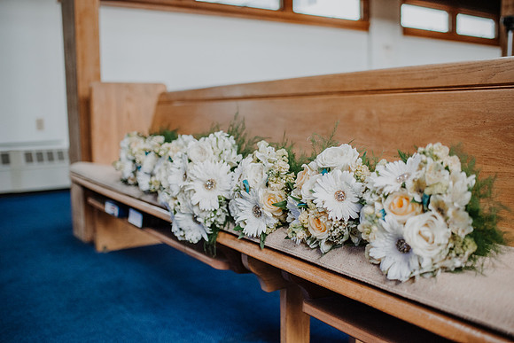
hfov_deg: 54.4
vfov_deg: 37.9
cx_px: 257
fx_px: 500
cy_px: 172
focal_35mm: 35
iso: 1000
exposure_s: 1/1250
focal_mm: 35
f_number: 1.8
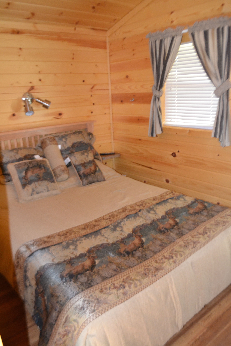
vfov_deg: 67.4
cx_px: 116
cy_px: 173
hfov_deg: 47.9
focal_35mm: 27
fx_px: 260
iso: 1800
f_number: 3.5
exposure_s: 1/60
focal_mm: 18
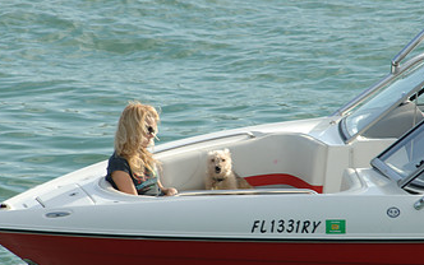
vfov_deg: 1.2
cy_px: 142
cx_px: 239
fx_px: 12326
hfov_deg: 2.0
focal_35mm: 1066
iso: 100
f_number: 7.1
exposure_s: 1/200
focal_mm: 400
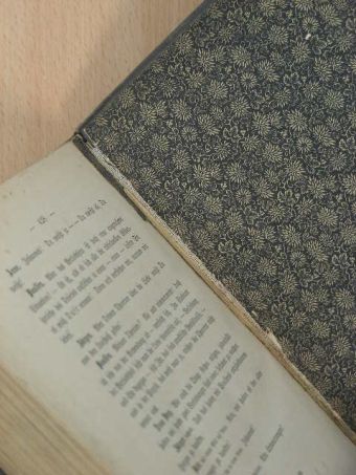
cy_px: 238
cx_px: 178
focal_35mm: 99
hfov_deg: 14.9
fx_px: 1357
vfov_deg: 19.8
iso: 100
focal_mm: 16.5
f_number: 3.5
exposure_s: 1/11.2
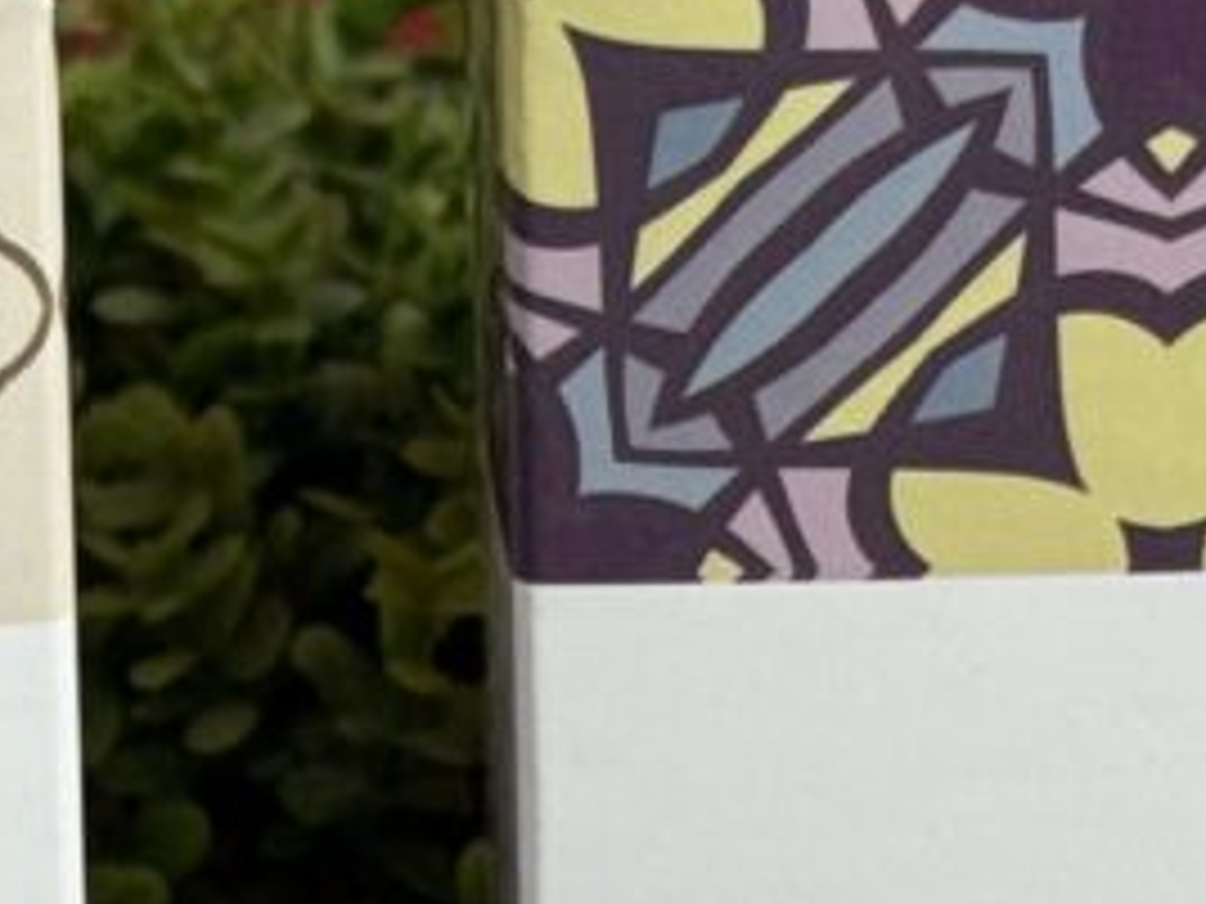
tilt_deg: -27.4
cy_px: 1232
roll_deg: +2.2
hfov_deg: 7.2
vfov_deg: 5.4
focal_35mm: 275
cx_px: 382
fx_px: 9581
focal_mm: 6.76
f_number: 1.78
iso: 50
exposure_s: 1/50
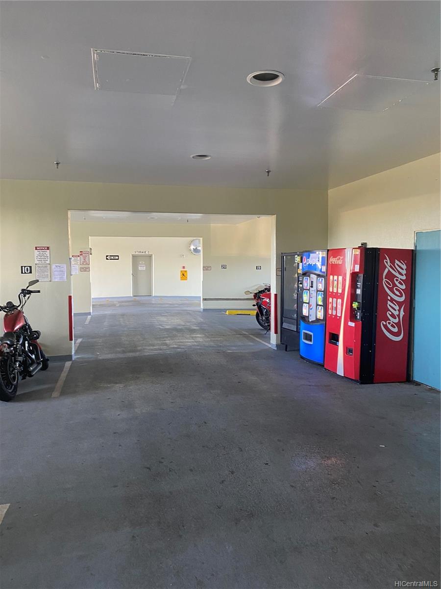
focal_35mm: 26
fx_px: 442
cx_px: 220
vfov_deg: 67.3
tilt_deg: -1.4
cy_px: 294
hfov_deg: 53.1
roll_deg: -0.5
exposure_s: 1/60
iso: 200
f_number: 1.8
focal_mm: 4.25
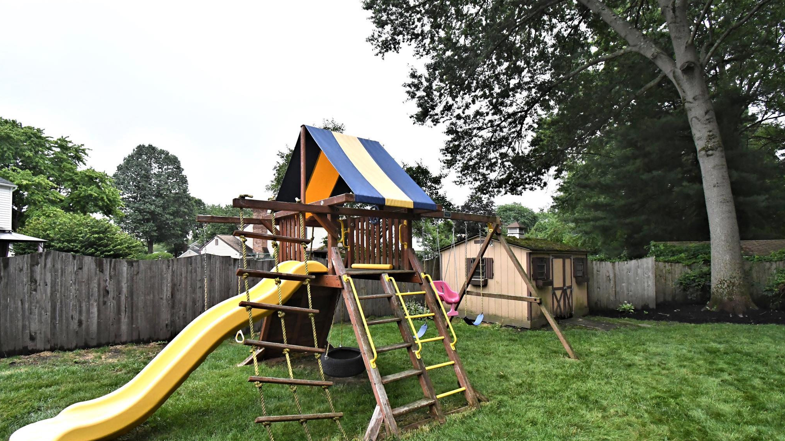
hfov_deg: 95.9
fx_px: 354
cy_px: 243
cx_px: 397
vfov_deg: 63.8
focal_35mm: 17
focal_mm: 11
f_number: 6.3
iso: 4000
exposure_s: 1/2000
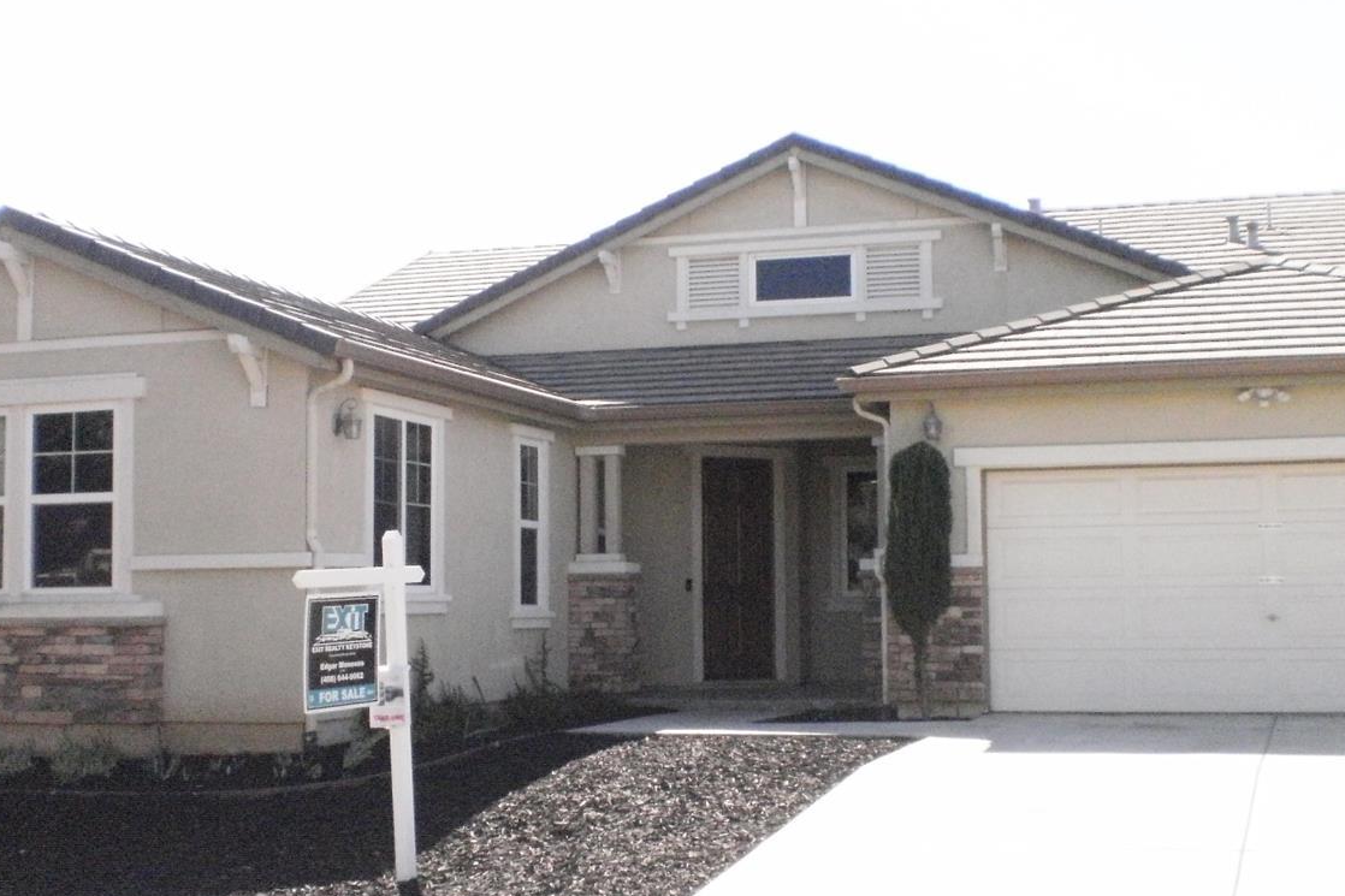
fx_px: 1980
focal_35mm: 53
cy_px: 469
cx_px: 659
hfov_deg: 37.5
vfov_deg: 25.5
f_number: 4.6
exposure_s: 1/2000
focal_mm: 6.3
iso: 800
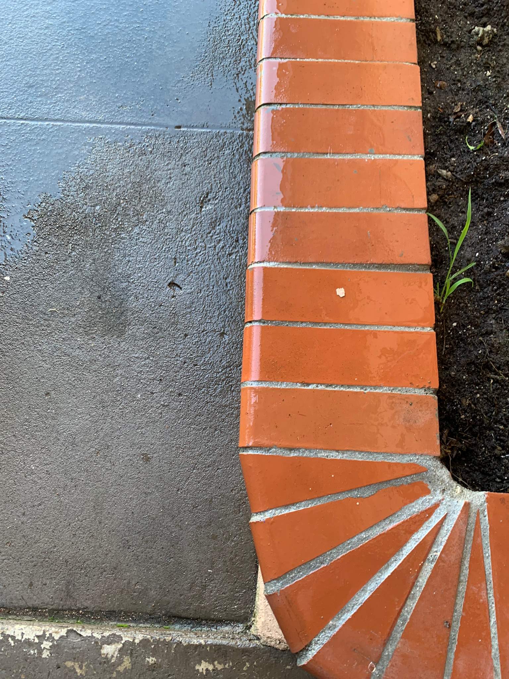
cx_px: 254
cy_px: 340
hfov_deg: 53.1
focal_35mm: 26
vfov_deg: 67.3
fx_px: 510
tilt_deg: -75.6
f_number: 1.8
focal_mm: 4.25
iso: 100
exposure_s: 1/97
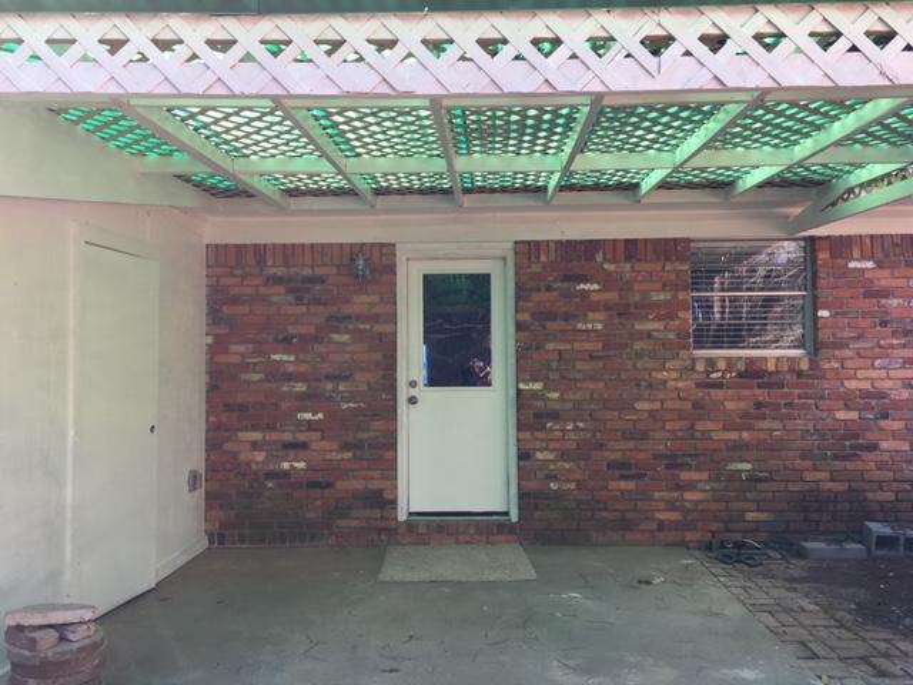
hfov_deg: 61.7
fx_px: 765
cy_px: 342
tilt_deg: +2.4
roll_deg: -0.8
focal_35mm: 29
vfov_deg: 48.2
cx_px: 456
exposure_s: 1/120
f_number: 2.2
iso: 32
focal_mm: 4.15
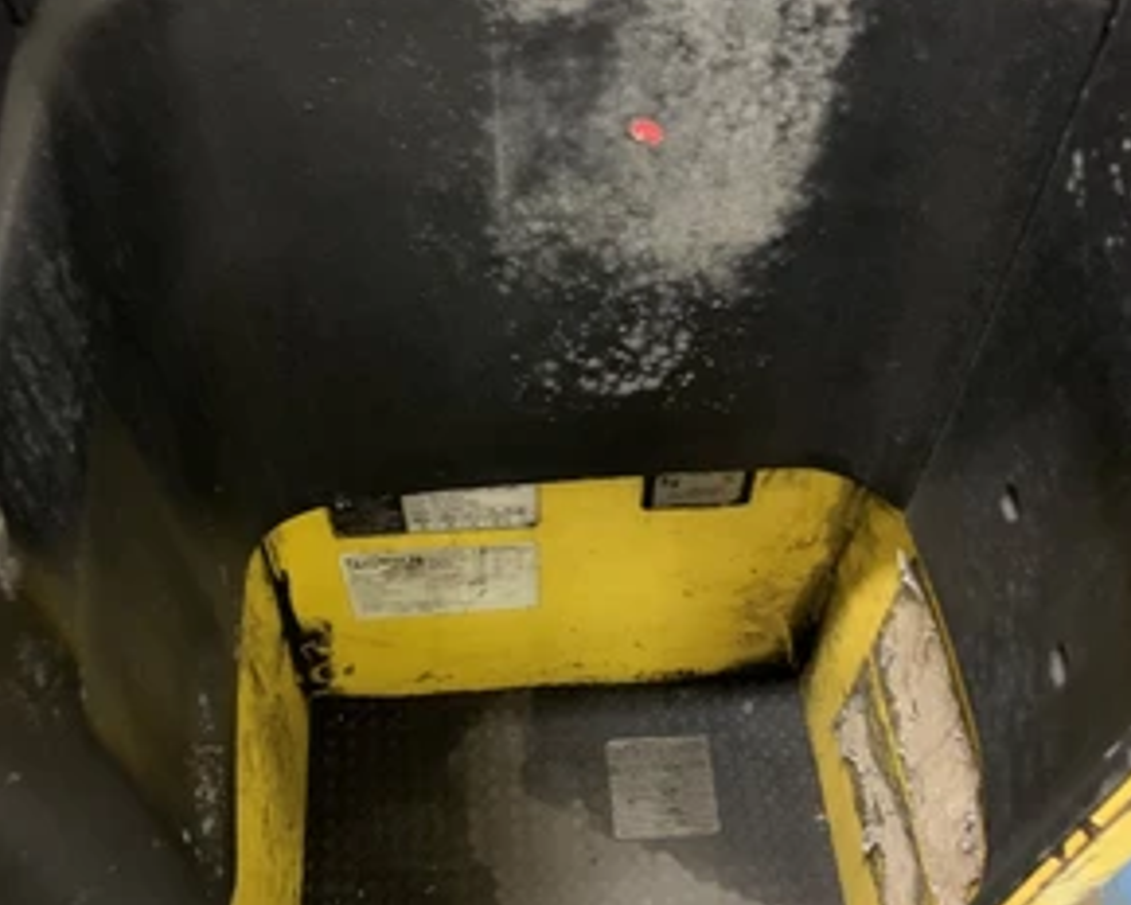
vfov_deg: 42.2
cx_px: 581
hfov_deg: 51.5
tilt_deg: -55.1
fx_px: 1172
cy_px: 507
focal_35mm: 35
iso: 640
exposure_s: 1/24
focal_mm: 4.25
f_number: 1.8
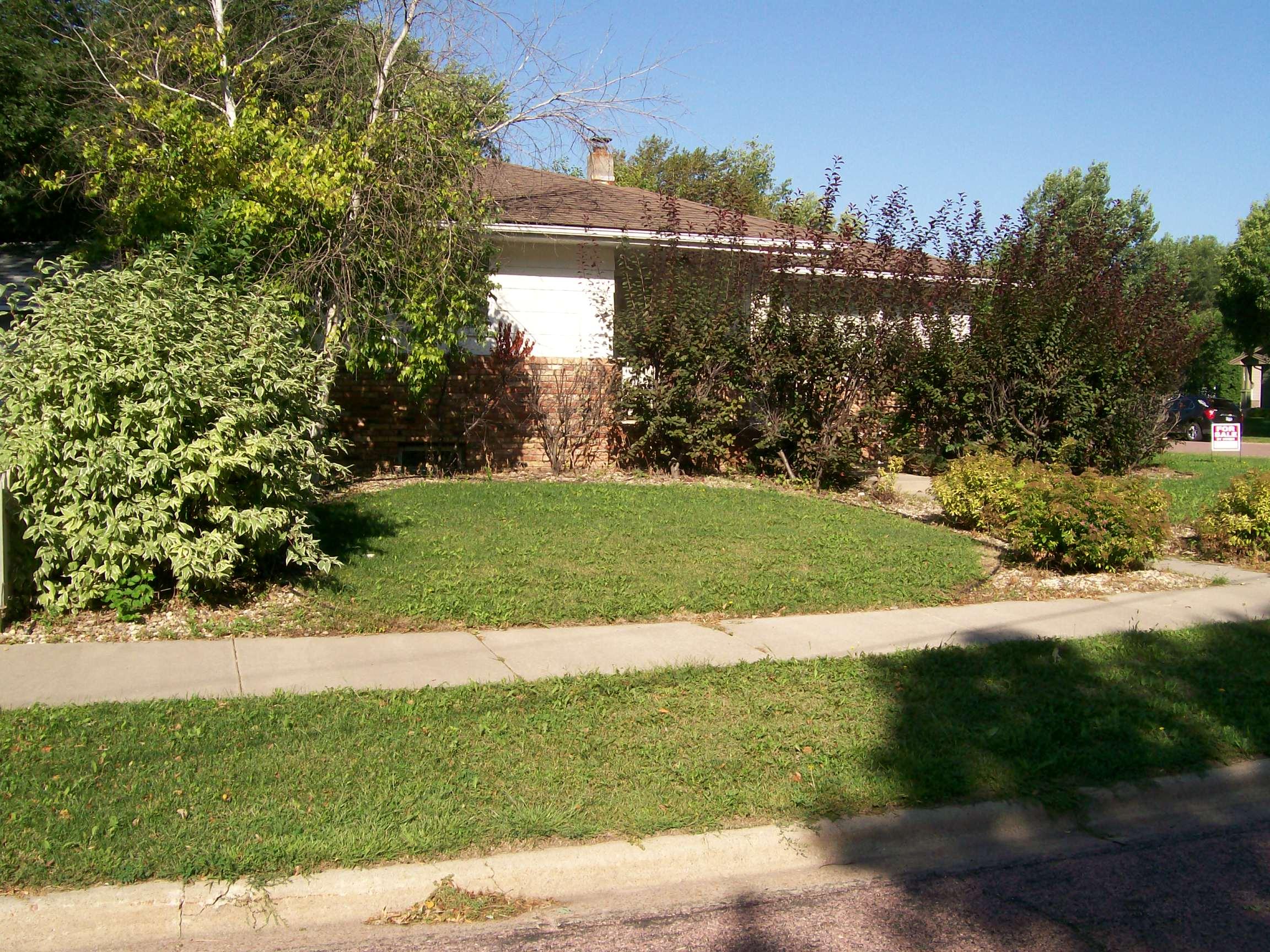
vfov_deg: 39.7
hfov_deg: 51.4
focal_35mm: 36
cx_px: 635
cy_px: 476
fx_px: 1321
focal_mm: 6
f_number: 4.8
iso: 80
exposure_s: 1/499
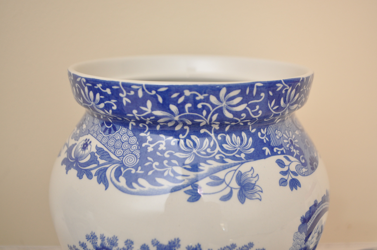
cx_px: 188
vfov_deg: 34.1
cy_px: 125
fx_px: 408
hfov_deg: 49.6
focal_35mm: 39
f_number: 4.2
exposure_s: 1/100
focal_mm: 26
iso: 640
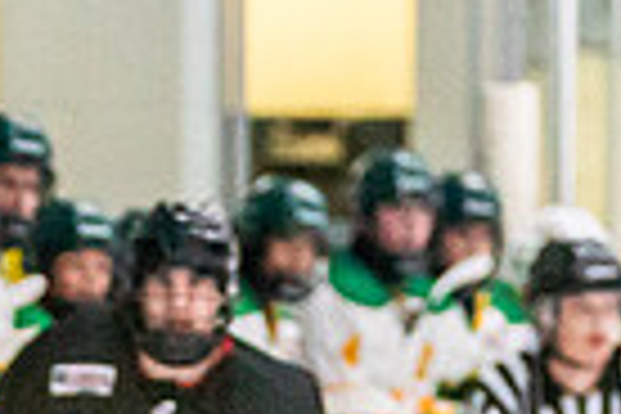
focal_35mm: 924
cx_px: -256
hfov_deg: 2.2
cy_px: 708
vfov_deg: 1.5
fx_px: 15938
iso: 3200
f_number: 2.8
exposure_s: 1/1250
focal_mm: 119
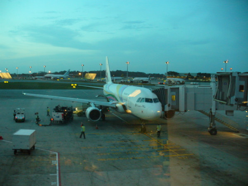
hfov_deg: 50.1
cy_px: 93
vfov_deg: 38.7
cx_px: 124
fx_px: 265
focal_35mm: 37
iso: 200
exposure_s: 1/13
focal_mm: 6.1
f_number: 2.8
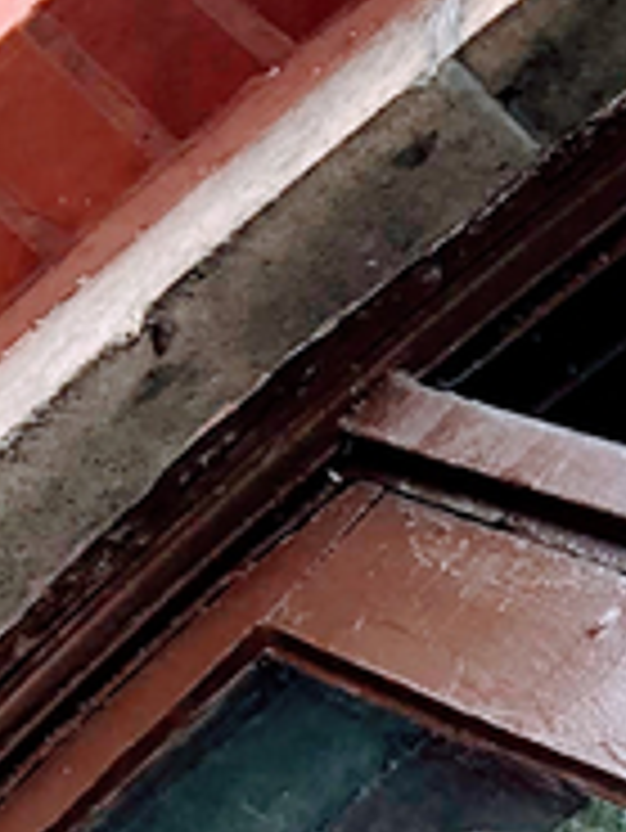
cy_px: 823
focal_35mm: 332
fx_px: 7996
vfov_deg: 5.9
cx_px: 356
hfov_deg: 4.5
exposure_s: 1/60
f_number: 2.8
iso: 20
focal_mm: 6.6
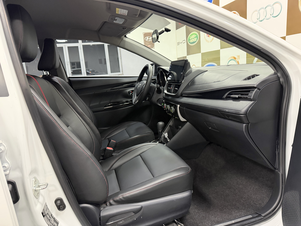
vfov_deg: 56.8
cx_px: 150
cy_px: 113
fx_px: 209
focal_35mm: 24
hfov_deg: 71.6
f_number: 1.78
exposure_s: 1/33
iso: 800
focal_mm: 6.76
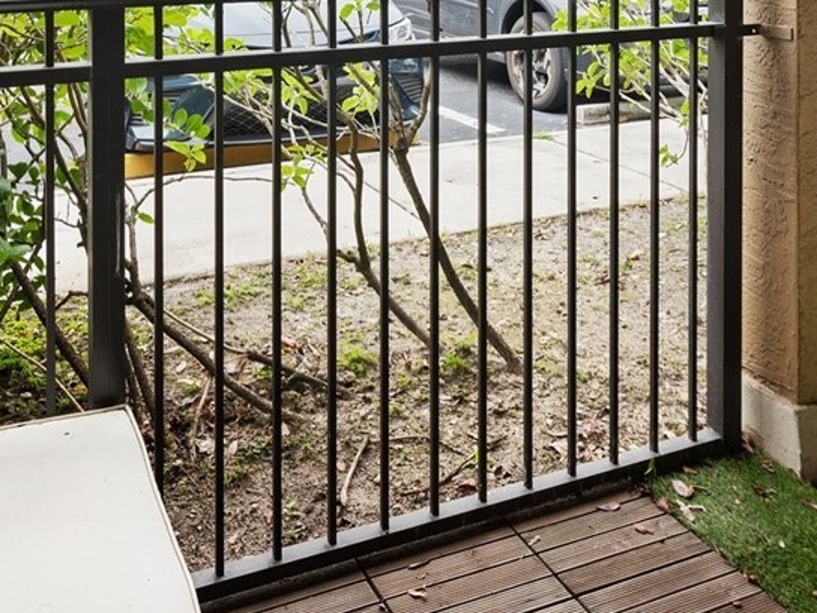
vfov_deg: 30.4
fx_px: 991
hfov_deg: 44.7
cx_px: 361
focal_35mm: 42
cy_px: -77
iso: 200
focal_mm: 14
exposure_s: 1/50
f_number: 8
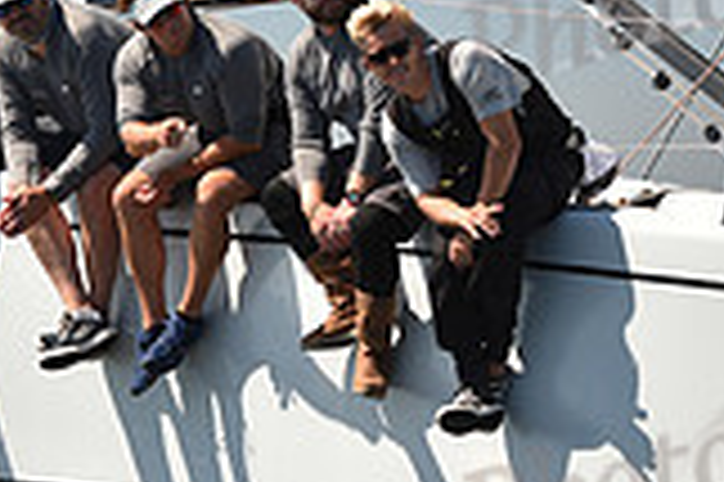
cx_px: 234
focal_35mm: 396
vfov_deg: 3.5
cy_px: 273
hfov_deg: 5.2
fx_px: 7956
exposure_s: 1/1000
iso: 250
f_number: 4
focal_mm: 110
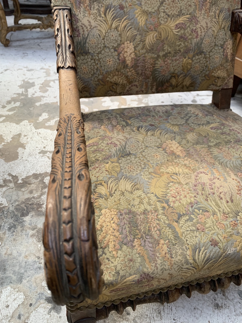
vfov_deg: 67.3
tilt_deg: -40.1
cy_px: 162
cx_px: 121
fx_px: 242
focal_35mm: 26
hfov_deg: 53.1
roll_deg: -2.2
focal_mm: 4.25
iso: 125
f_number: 1.8
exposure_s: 1/60
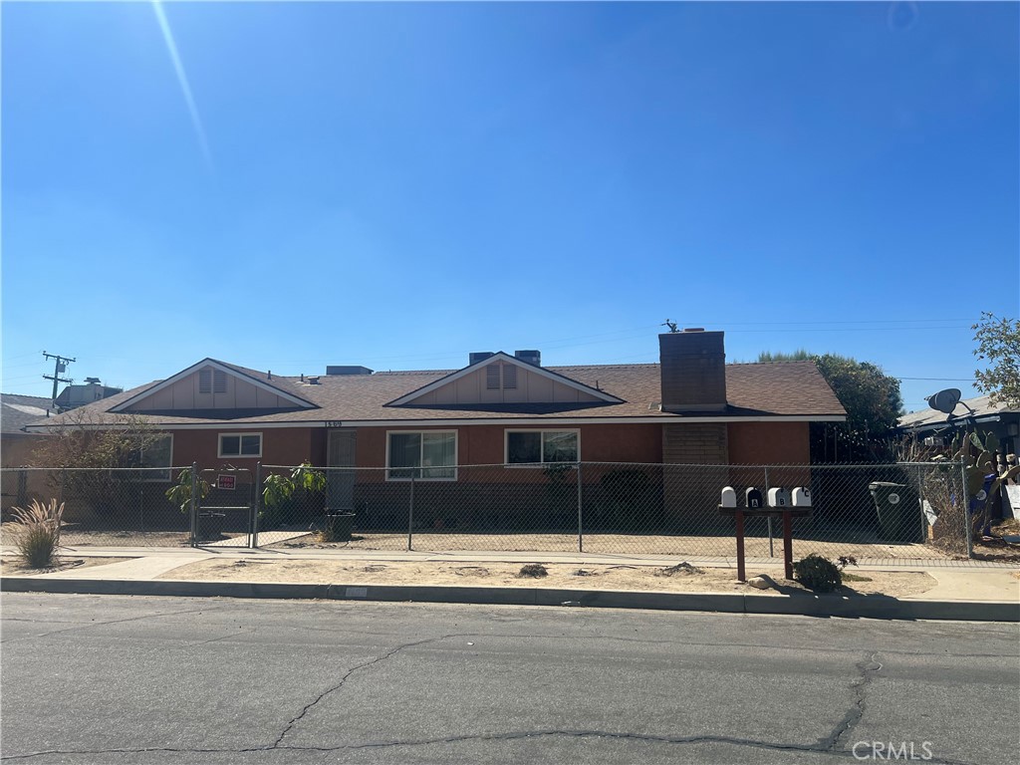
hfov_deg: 67.3
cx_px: 510
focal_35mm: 26
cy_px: 382
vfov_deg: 53.1
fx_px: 766
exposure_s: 1/5882
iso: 50
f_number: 1.5
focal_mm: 5.7
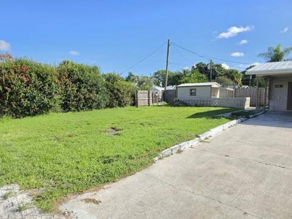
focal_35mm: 23
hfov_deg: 74.0
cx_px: 146
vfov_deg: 58.8
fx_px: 194
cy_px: 110
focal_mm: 6.5
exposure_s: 1/5000
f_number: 1.4
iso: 64
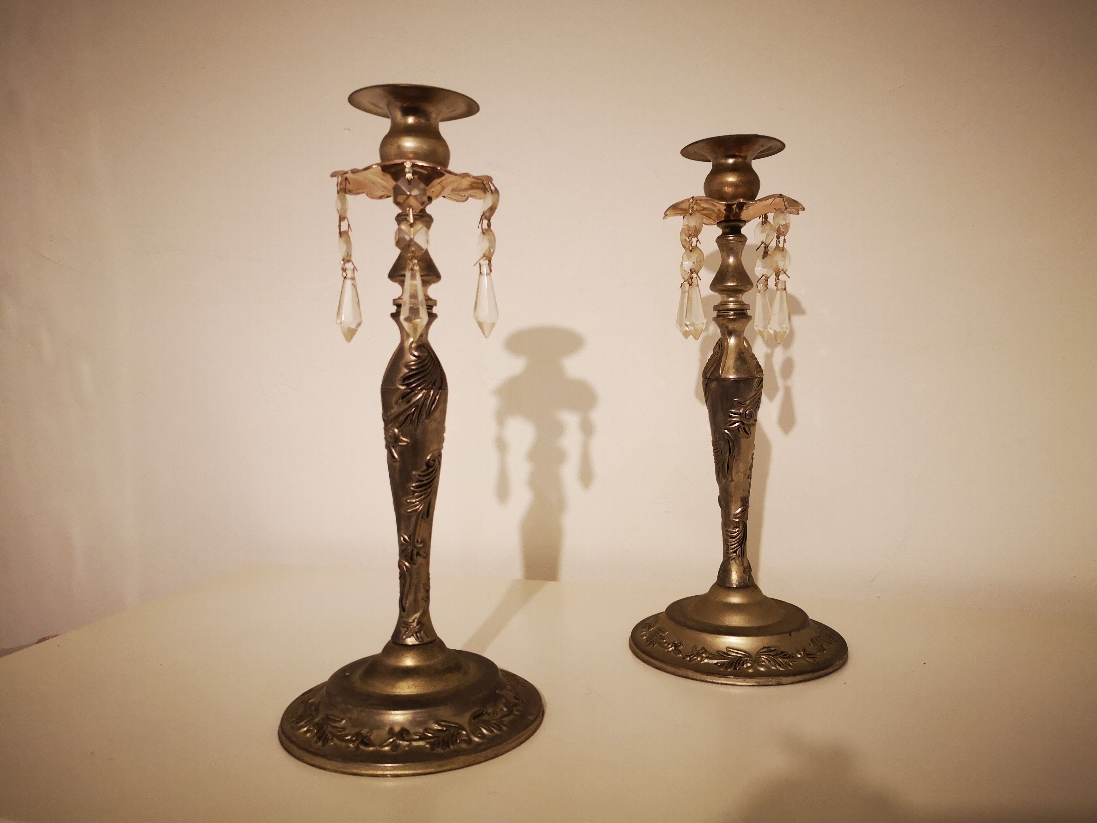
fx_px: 856
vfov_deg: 51.4
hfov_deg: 65.3
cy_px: 412
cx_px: 548
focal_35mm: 27
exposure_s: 1/25
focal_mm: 3.95
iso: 320
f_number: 1.8
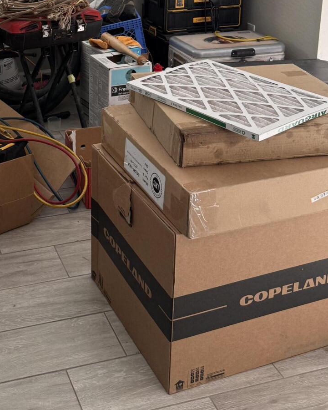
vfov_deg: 33.4
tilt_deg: -12.7
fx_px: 631
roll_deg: +0.2
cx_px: 33
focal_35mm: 52
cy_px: 14
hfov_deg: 28.1
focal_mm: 6.76
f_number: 1.78
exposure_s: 1/135
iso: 80
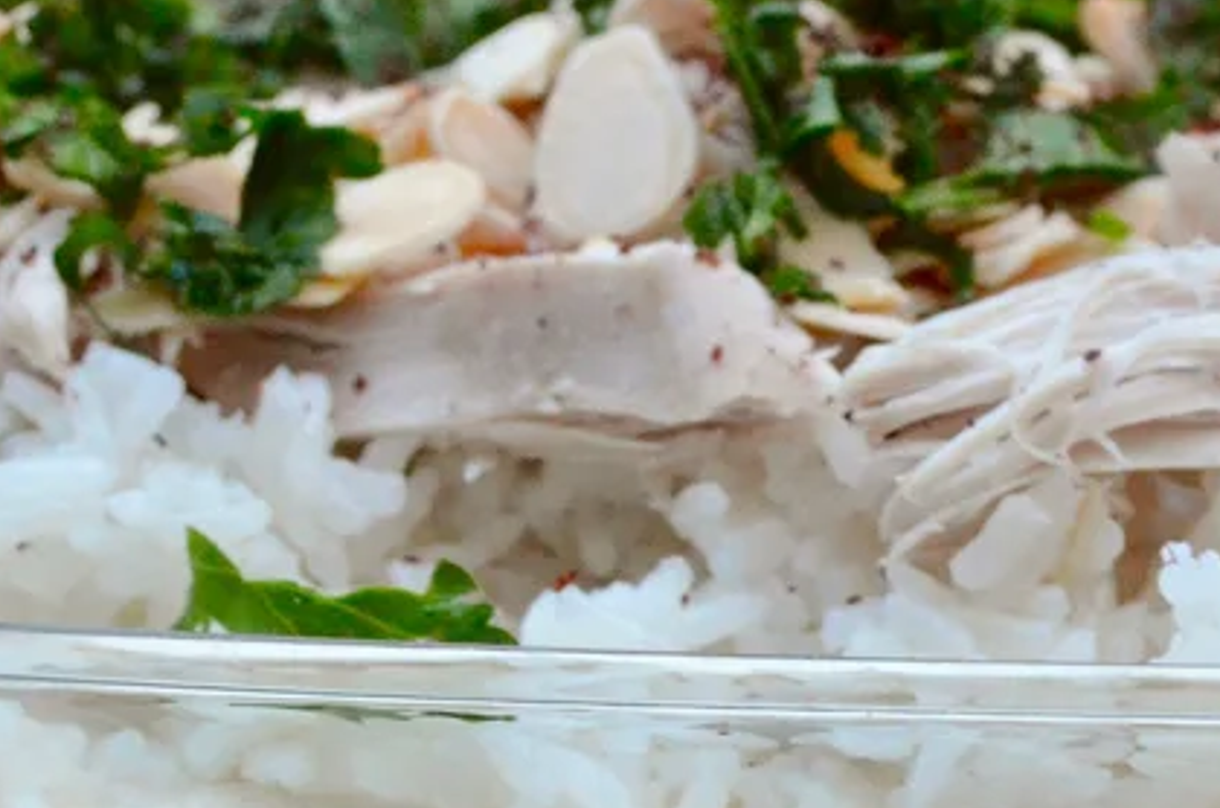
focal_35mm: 180
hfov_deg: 11.4
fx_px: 6086
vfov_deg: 7.6
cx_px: 1020
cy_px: 591
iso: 3200
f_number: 5
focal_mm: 36
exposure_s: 1/30
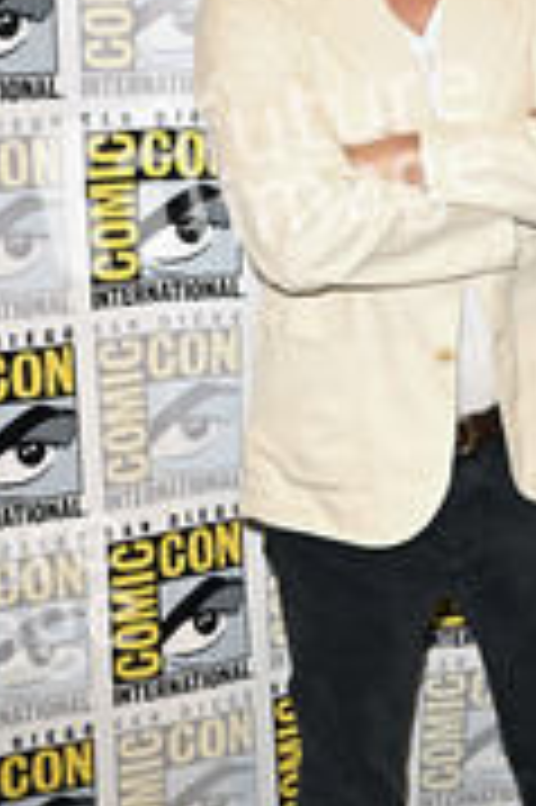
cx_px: 396
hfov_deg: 17.4
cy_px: 396
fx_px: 1745
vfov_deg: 26.0
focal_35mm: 78
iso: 1600
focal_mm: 35
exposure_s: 1/250
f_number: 5
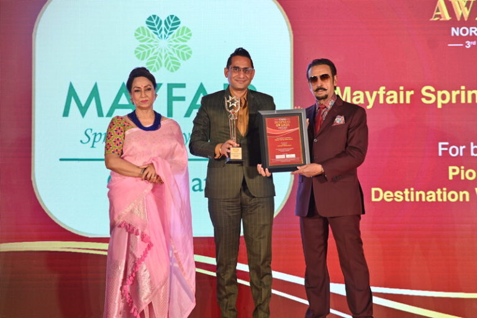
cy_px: 159
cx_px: 238
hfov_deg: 23.9
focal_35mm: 85
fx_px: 1125
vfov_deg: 16.1
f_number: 2.8
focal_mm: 85
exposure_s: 1/160
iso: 400
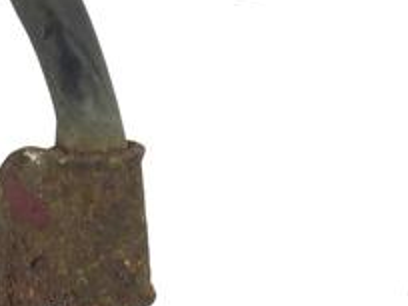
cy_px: -24
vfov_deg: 15.8
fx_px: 1073
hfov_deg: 21.5
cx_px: 154
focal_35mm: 91
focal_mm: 4.15
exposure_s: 1/162
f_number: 2.2
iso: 25
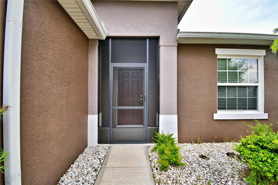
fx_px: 116
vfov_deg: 77.3
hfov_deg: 100.4
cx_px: 139
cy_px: 92
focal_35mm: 15
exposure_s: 1/125
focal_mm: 10
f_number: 4.5
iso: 200
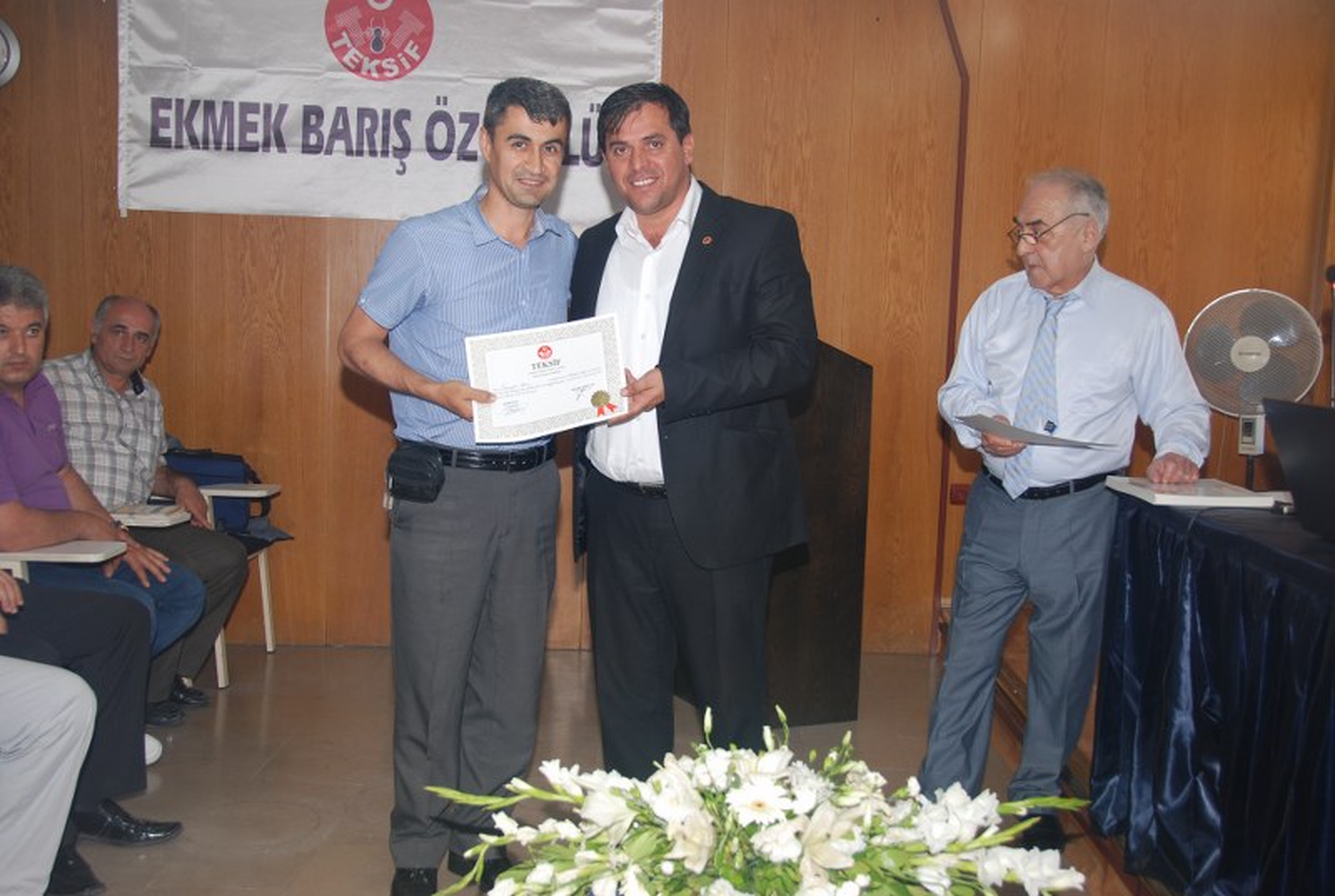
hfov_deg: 49.5
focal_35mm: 39
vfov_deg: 34.4
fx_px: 1449
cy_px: 448
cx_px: 668
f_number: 4
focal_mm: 26
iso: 200
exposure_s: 1/60
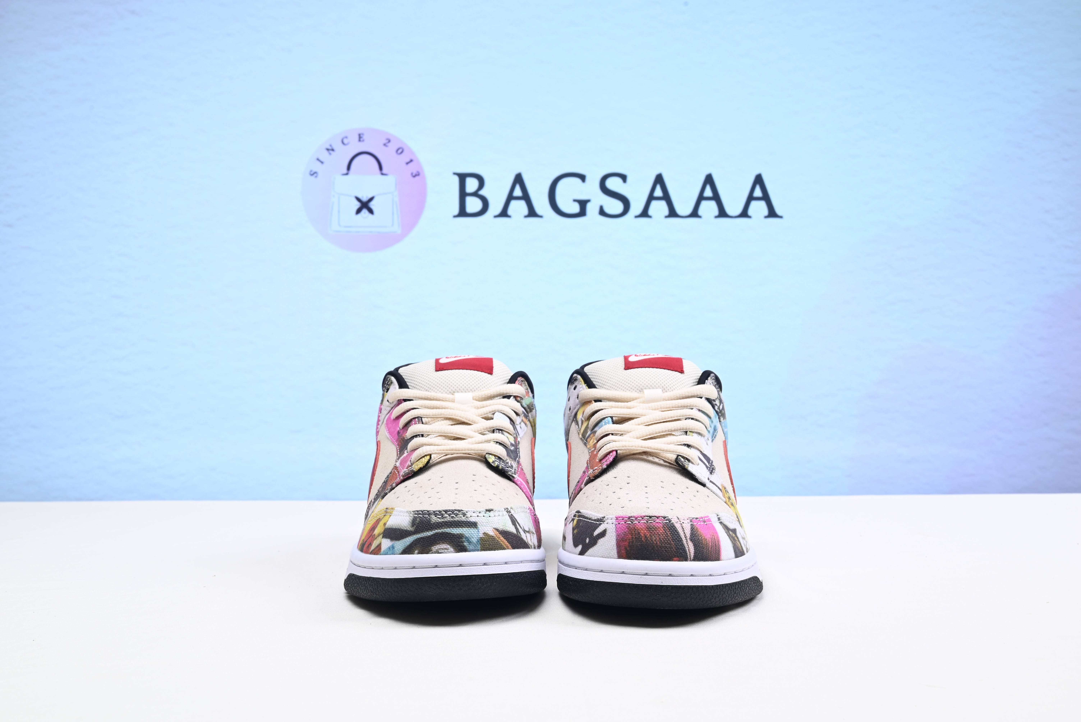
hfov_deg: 51.9
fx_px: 1111
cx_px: 540
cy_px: 361
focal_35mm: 37
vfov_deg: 36.0
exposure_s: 1/2
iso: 100
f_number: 16
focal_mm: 37
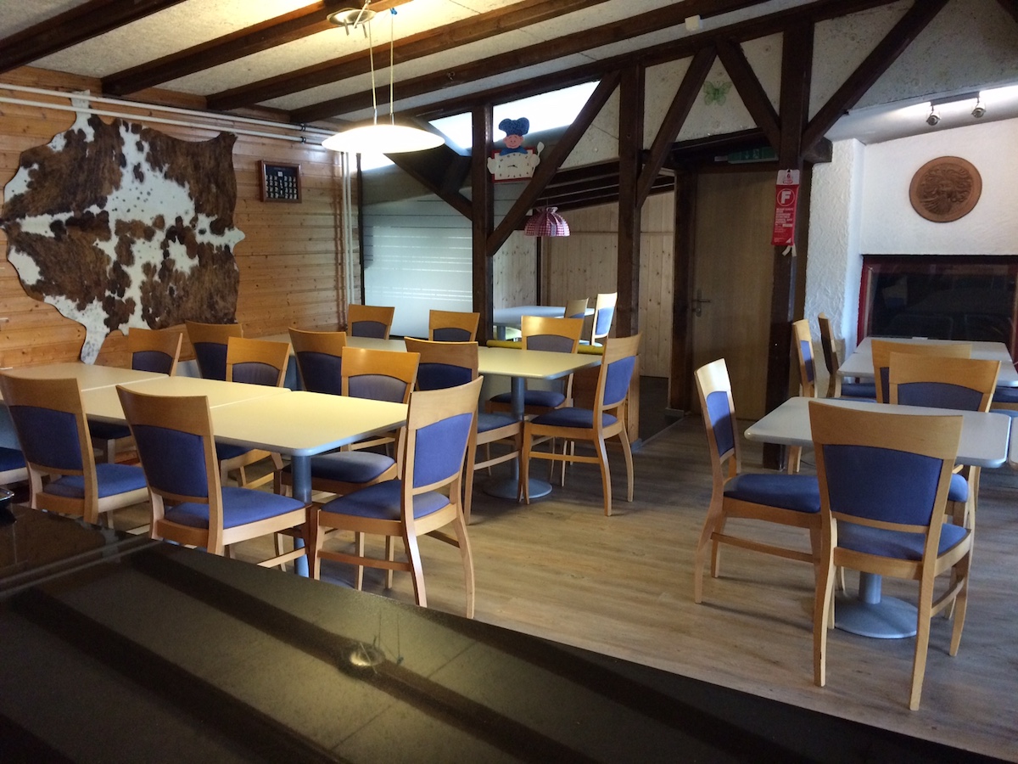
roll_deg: +0.2
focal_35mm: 29
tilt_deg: -12.1
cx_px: 509
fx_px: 853
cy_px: 382
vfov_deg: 48.2
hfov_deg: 61.7
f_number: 2.2
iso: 320
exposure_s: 1/33
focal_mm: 4.15
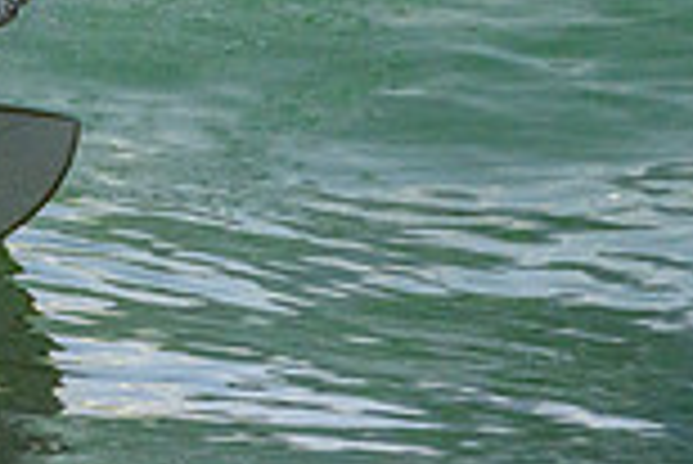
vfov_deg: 0.5
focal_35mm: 3007
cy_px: -151
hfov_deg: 0.7
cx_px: -126
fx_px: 57938
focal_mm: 800
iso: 1600
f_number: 11
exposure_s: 1/2000
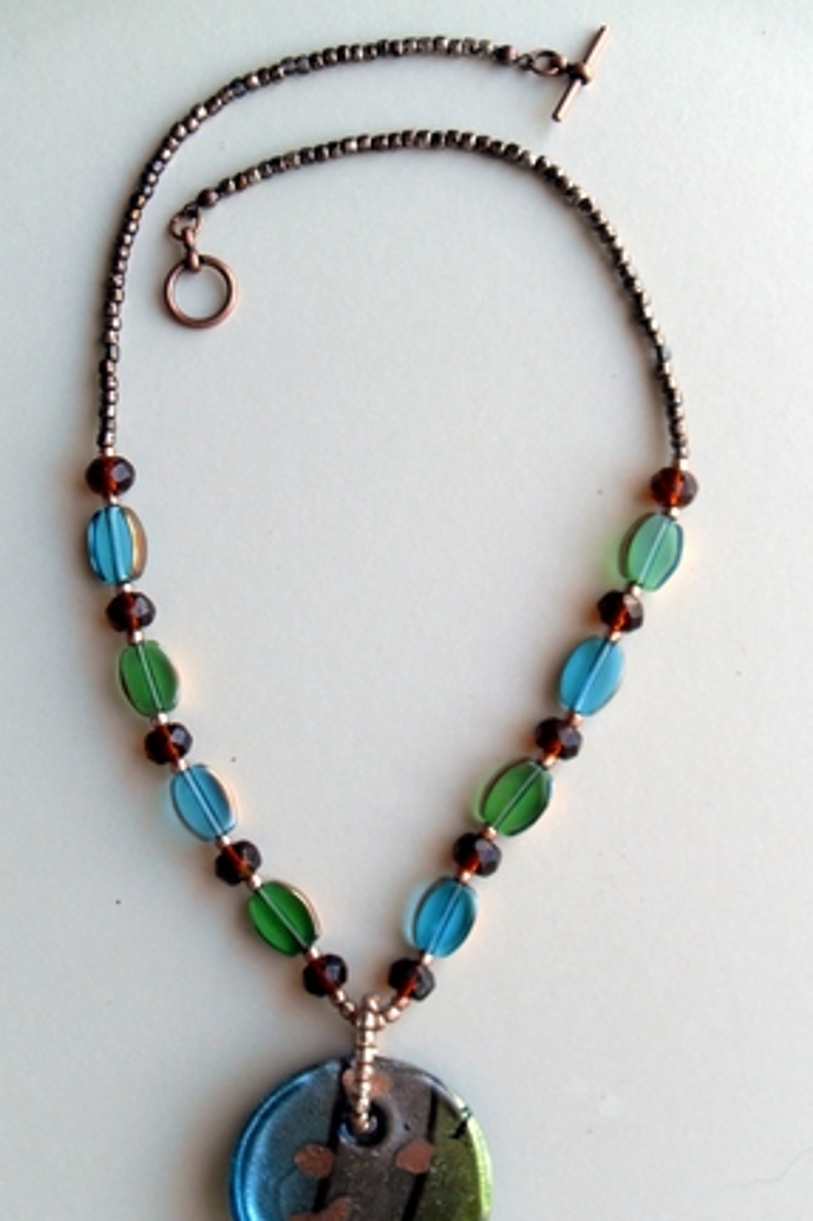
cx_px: 449
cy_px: 680
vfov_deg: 47.3
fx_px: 1390
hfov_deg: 32.6
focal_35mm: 41
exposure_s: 1/90
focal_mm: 6.3
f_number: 2.8
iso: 100
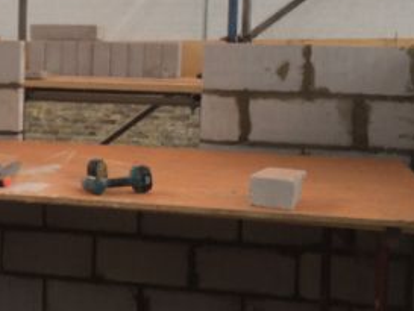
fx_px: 921
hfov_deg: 23.7
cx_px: -41
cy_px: 83
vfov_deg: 19.0
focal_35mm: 77
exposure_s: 1/120
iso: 40
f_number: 2.2
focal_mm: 4.12
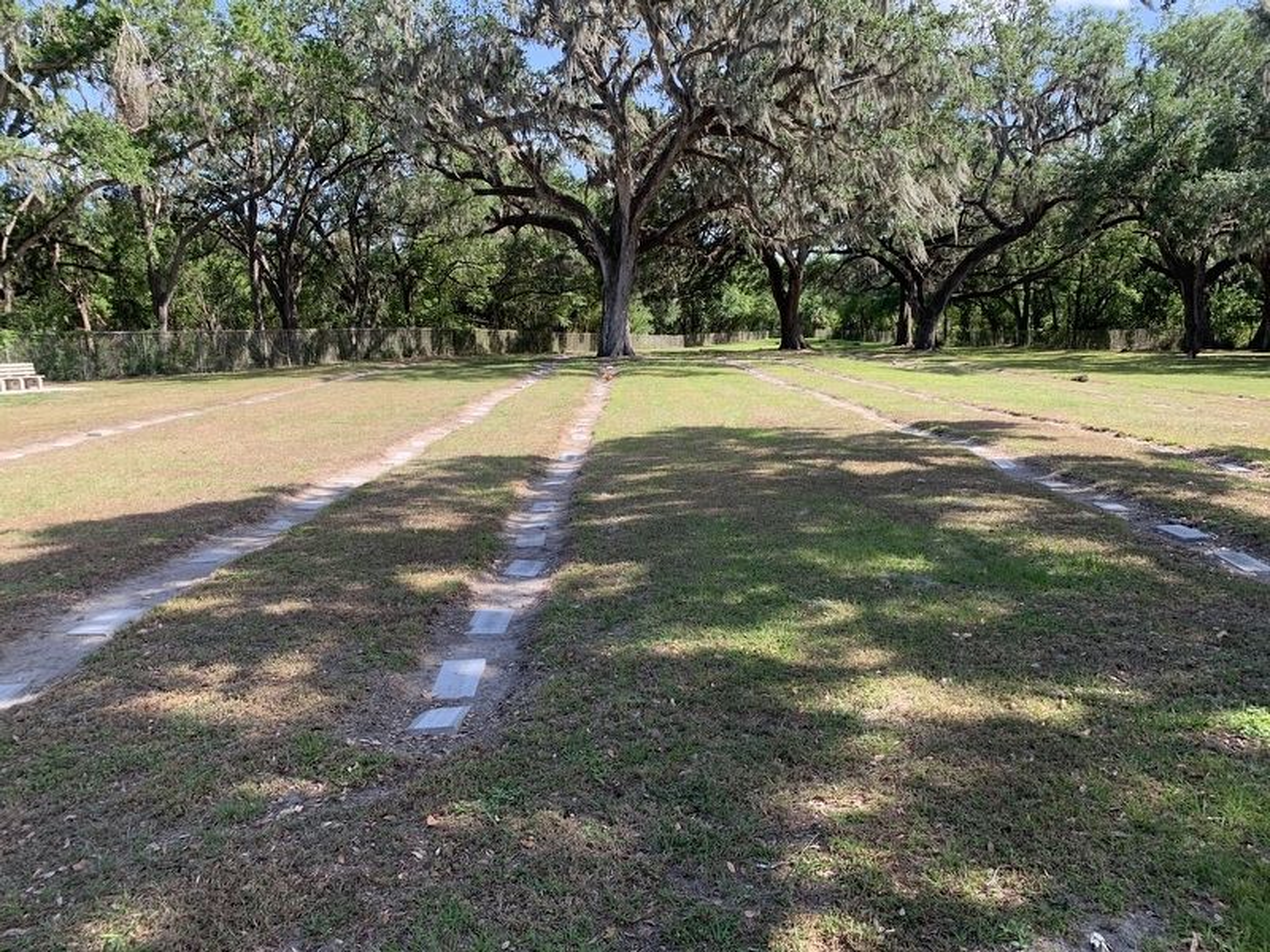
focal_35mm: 26
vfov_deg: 53.1
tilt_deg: -9.6
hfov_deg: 67.3
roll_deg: +1.8
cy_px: 476
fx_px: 954
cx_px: 635
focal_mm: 4.25
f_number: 1.8
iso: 25
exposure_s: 1/520
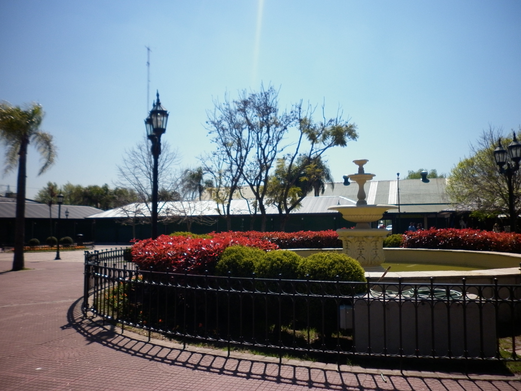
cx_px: 260
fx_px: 436
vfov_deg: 48.2
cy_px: 196
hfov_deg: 61.7
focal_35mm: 29
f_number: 7.1
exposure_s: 1/320
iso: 80
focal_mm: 5.3
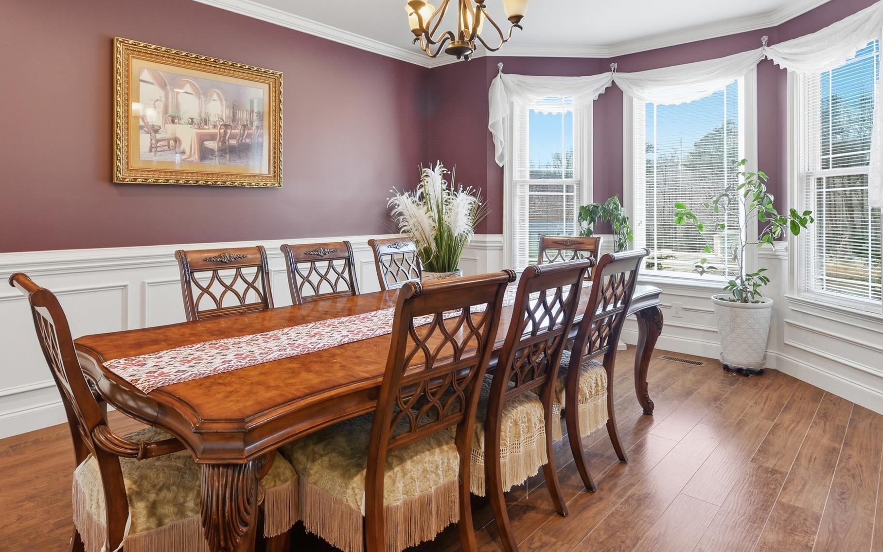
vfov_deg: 56.4
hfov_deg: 82.1
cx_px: 405
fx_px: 505
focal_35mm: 21
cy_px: 196
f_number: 9
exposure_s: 1/25
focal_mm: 10
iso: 250
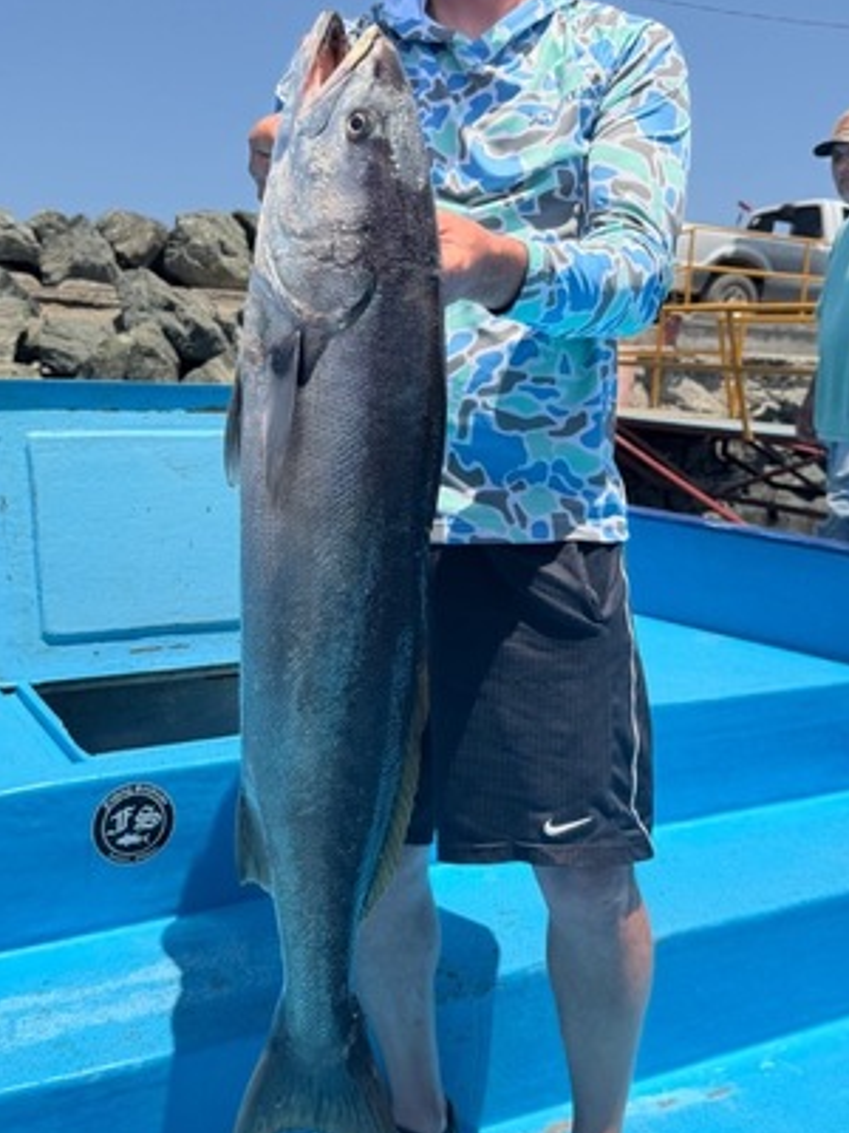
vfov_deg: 51.4
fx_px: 1177
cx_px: 359
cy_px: 572
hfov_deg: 39.6
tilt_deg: -8.0
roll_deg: -2.2
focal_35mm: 36
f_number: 1.78
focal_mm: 6.76
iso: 80
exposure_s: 1/5714
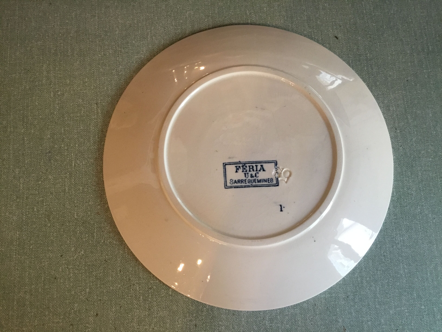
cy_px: 166
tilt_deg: -79.1
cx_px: 221
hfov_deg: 58.4
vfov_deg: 45.4
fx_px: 396
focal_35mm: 31
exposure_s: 1/33
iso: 160
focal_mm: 3.3
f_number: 2.4
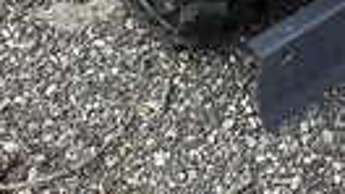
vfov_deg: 12.1
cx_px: 345
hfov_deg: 21.5
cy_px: -87
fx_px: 878
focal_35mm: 96
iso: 25
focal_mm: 3
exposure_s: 1/495
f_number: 1.8
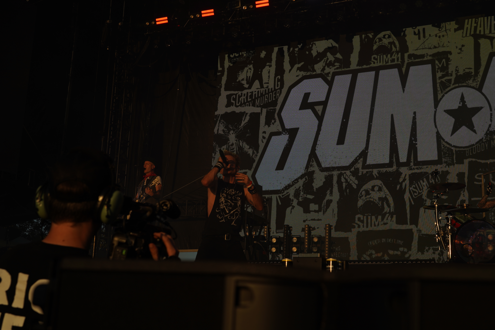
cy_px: 165
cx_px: 248
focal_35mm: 46
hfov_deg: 42.7
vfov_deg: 29.2
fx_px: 632
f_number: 8
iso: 100
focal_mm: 46
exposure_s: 1/800
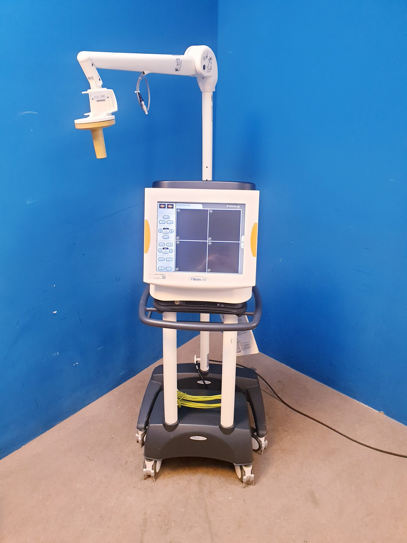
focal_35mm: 26
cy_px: 272
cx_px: 204
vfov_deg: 67.3
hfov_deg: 53.1
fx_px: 408
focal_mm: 4.3
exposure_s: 1/50
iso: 200
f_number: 2.4
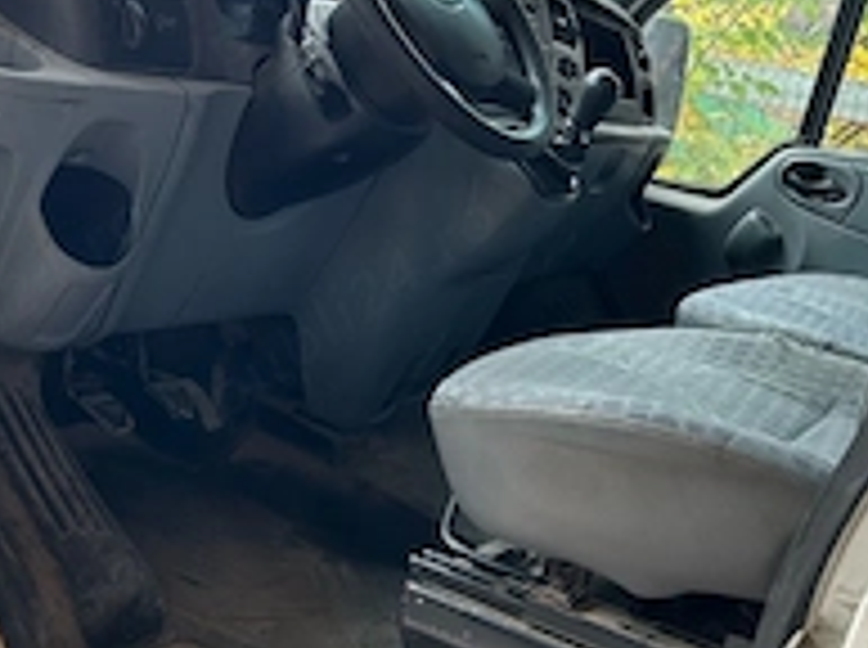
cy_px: 364
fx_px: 1352
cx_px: 441
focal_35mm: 54
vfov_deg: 26.9
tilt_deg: -13.9
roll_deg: -10.0
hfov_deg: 35.6
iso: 100
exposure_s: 1/121
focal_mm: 5.7
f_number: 1.5
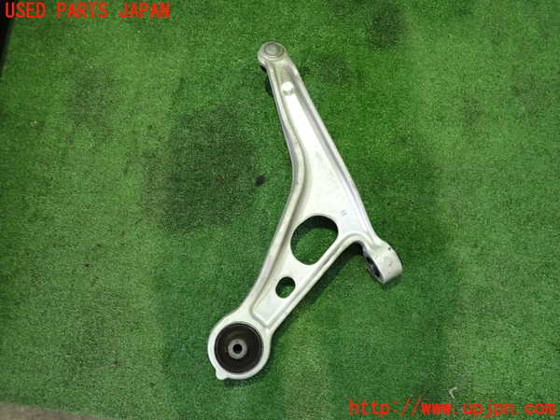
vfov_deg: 54.9
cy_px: 210
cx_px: 280
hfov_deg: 69.4
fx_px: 404
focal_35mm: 25
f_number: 2
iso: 640
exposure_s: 1/30
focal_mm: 4.5
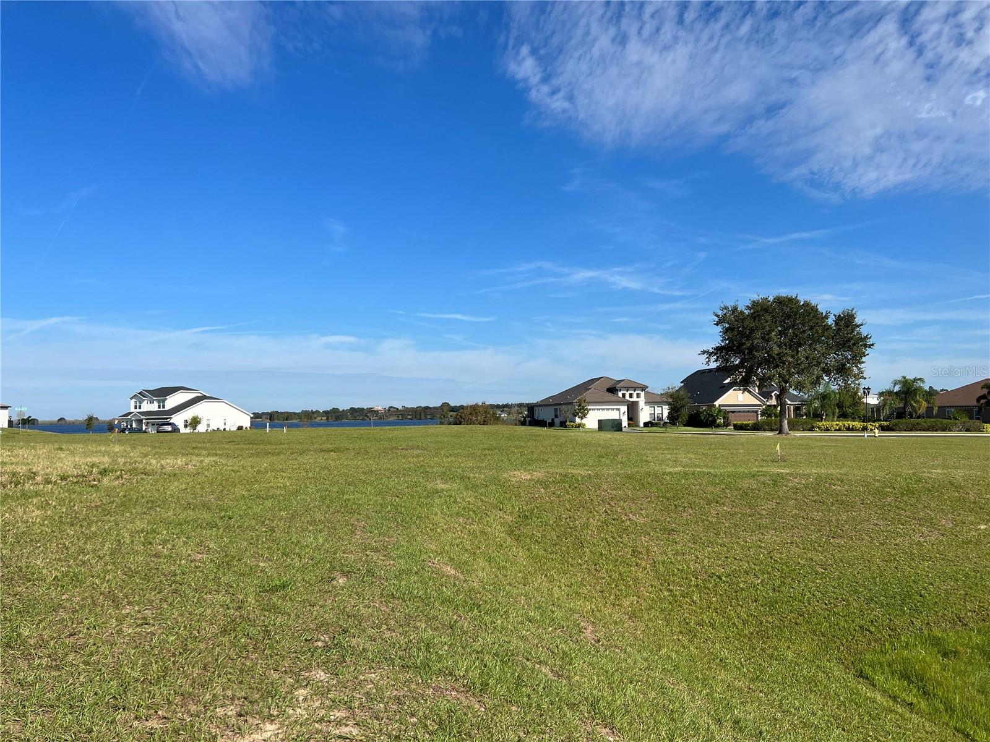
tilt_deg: +3.3
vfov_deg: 53.1
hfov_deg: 67.3
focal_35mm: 26
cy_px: 371
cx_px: 495
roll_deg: +1.4
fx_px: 744
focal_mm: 5.7
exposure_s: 1/5882
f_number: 1.5
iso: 50
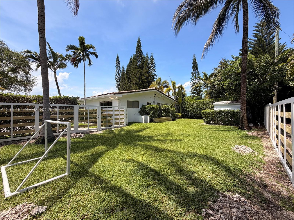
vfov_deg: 85.7
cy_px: 110
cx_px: 147
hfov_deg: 102.1
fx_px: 119
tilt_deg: +0.0
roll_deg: +0.7
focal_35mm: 14
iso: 32
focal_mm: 2.22
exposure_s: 1/770
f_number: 2.2
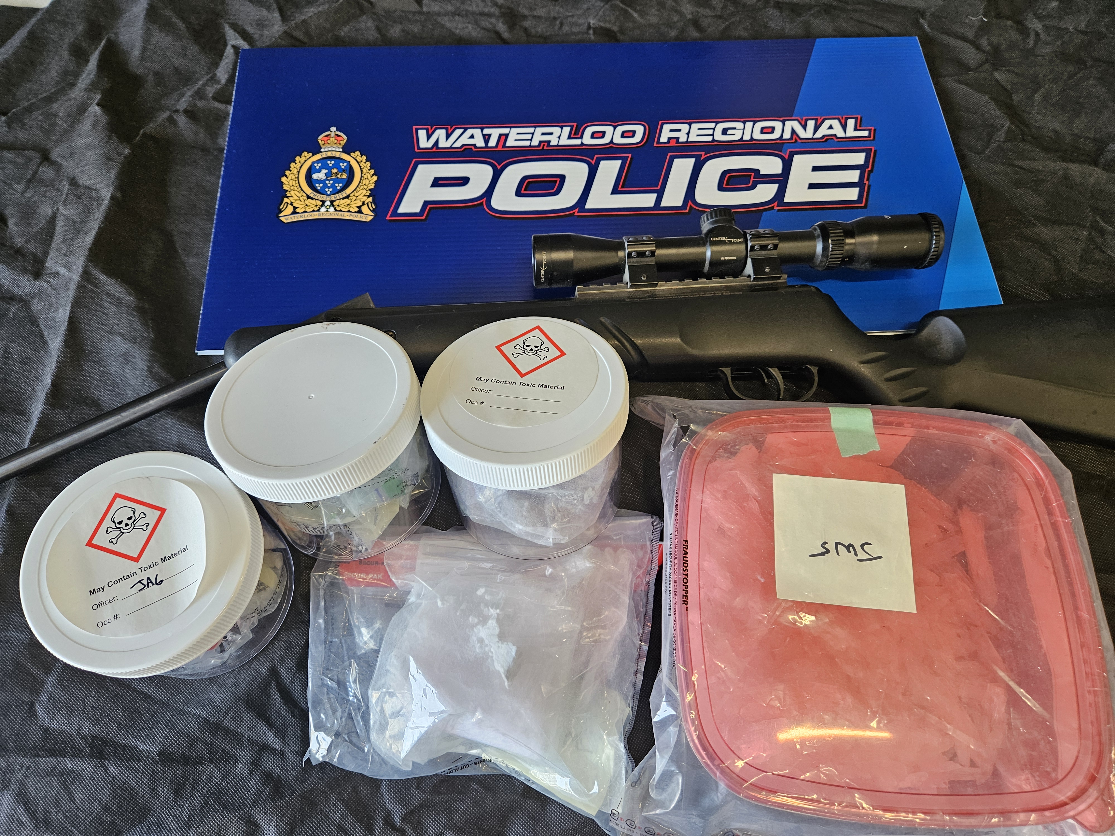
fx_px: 741
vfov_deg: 58.9
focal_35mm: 23
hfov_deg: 73.9
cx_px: 558
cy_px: 418
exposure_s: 1/120
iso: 160
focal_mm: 5.4
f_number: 1.8
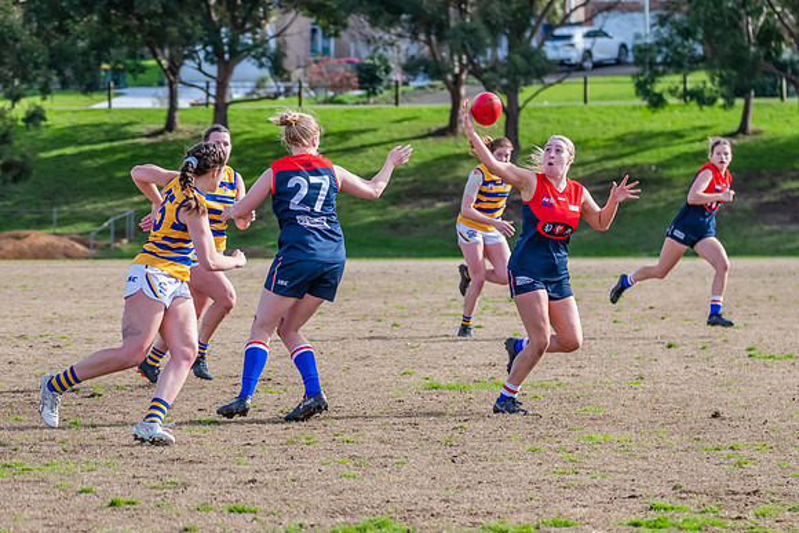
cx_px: 415
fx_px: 5209
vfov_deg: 5.9
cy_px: 268
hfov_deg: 8.8
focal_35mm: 235
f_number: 6.3
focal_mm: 150
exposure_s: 1/1600
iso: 800
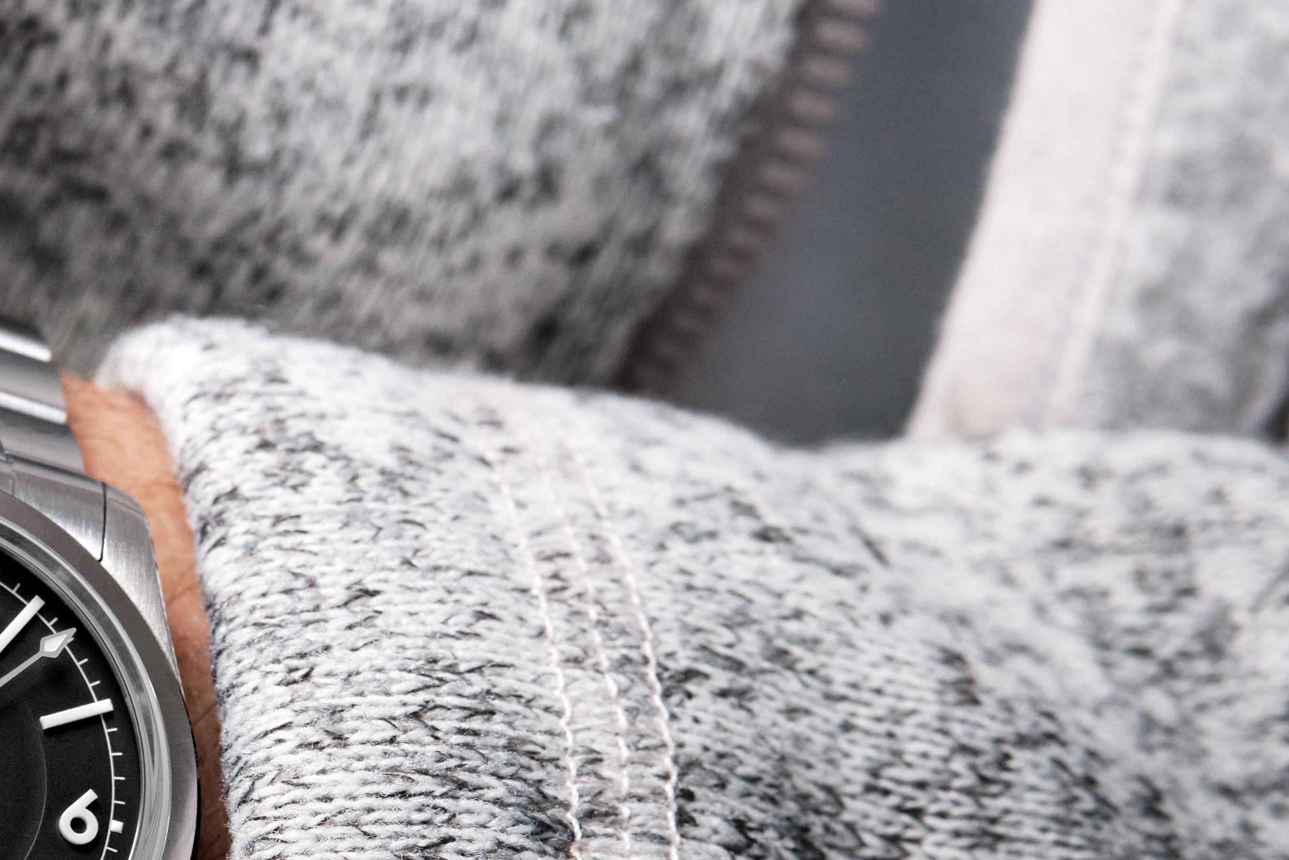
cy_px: 726
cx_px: -131
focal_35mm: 172
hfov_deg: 11.8
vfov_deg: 8.0
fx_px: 6158
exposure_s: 1/40
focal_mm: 50
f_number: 7.1
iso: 1000
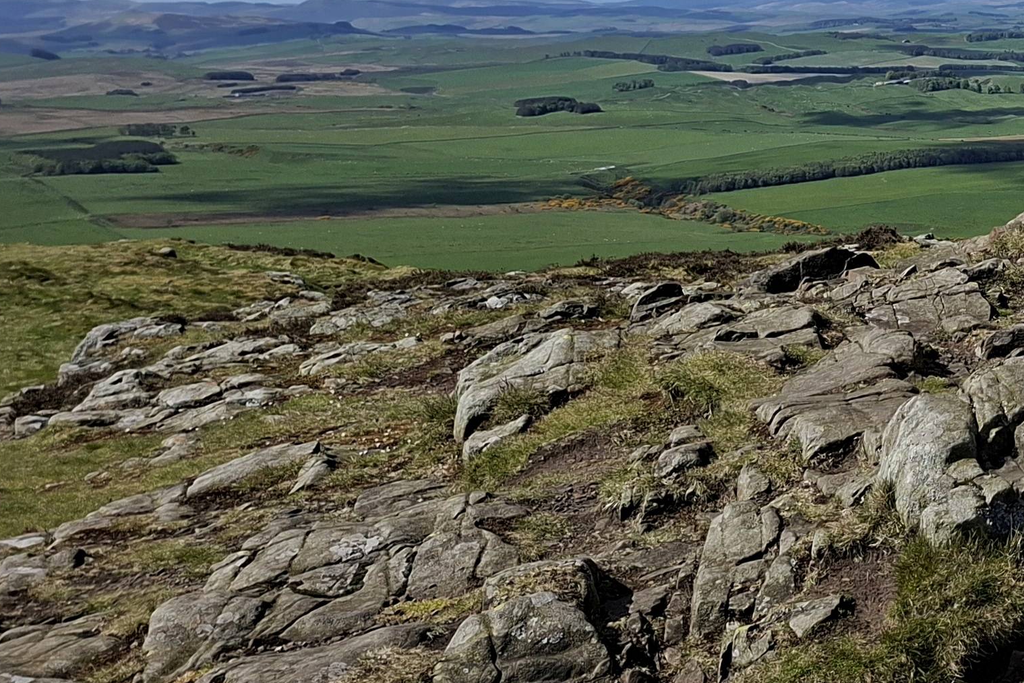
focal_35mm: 63
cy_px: -30
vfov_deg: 20.7
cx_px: 1317
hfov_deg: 27.0
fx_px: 1792
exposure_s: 1/1912
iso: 50
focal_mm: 5.54
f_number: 1.8
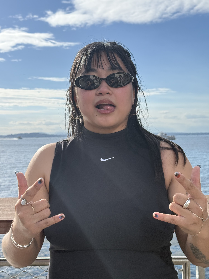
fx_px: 386
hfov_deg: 30.3
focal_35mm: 48
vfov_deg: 39.7
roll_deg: +0.3
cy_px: 140
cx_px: 104
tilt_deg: +0.6
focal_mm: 6.76
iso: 100
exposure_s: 1/7143
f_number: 1.78
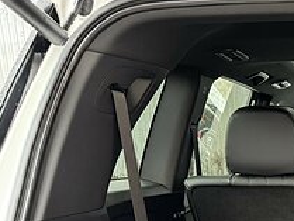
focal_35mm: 63
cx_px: 384
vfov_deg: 21.5
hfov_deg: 26.1
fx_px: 535
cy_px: 270
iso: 400
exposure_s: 1/60
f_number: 1.78
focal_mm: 6.76
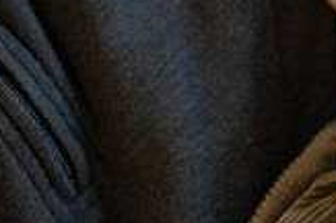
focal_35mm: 178
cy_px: -81
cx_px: 534
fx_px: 1658
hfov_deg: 11.0
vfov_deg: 7.6
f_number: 3.2
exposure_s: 1/80
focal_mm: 50
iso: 3200
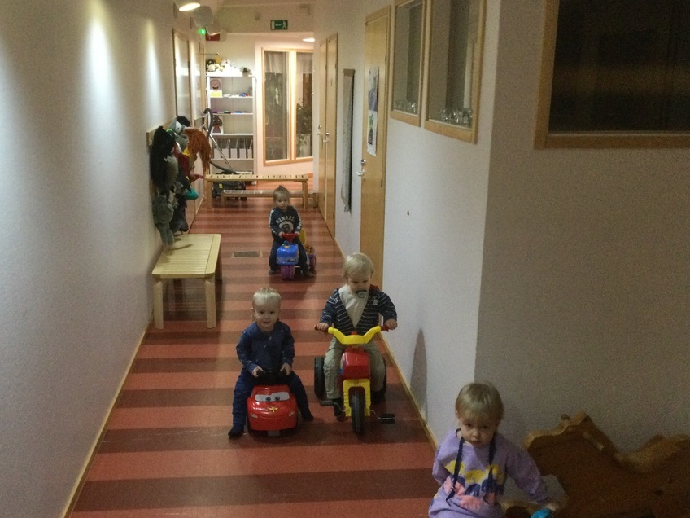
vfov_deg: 36.8
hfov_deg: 47.8
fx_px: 777
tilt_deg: -15.8
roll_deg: -0.7
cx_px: 319
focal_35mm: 39
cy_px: 279
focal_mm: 3.3
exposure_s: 1/25
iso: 200
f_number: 2.4
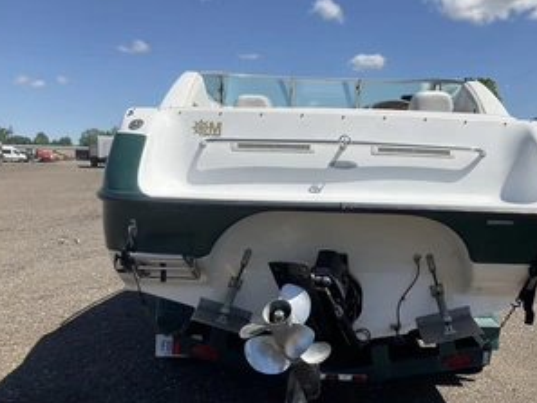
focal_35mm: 39
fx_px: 605
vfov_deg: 36.7
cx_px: 311
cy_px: 240
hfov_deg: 47.7
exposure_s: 1/1984
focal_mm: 3
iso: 25
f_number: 1.8
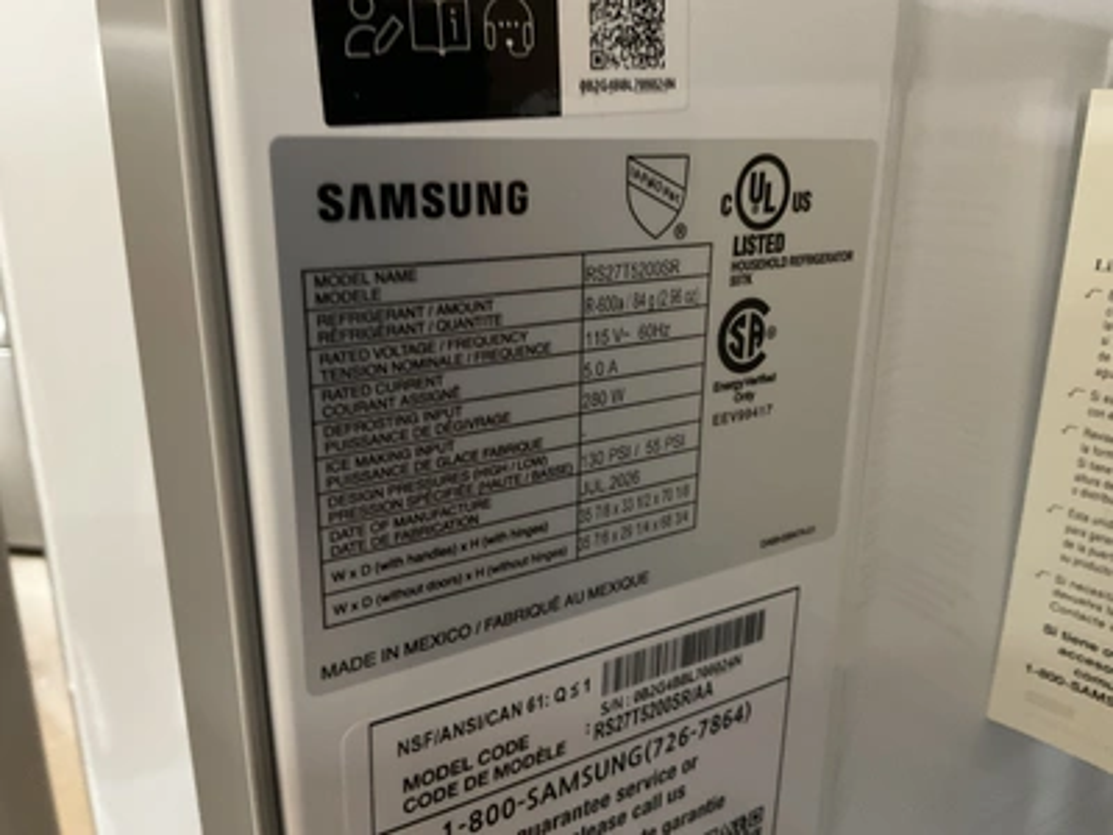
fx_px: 932
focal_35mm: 29
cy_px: 418
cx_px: 556
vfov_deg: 48.2
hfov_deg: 61.7
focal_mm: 3
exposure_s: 1/30
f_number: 1.8
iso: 320
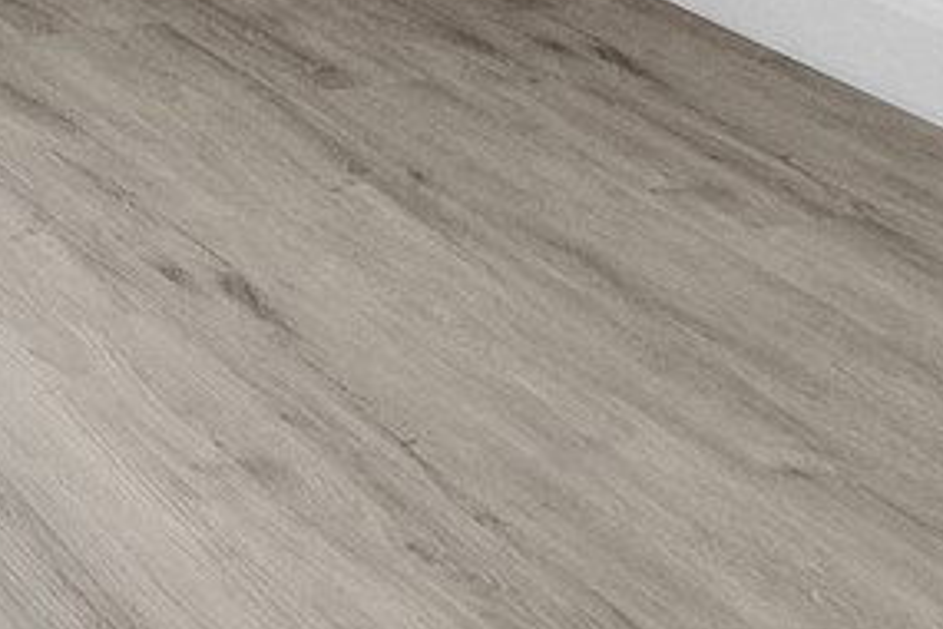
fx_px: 2384
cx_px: -761
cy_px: -847
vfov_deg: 12.2
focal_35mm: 91
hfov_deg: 17.9
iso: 250
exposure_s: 1/60
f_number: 10
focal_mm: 10
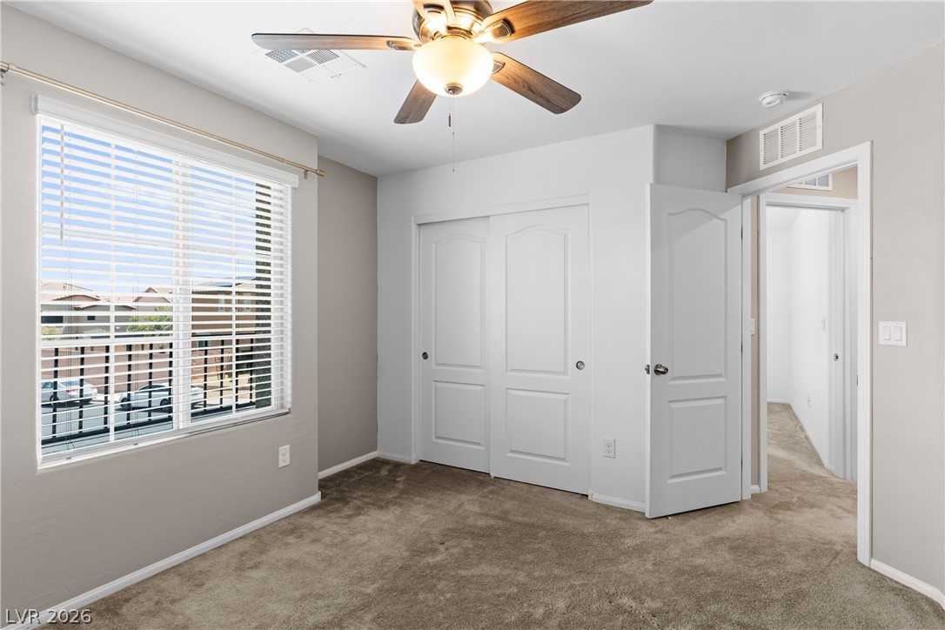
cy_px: 315
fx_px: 446
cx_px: 472
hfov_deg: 93.3
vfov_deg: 70.4
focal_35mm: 17
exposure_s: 1/10
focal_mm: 17
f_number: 8
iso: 400
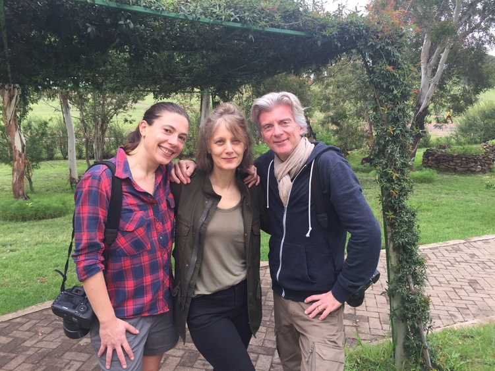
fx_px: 415
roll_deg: -0.6
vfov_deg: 48.2
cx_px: 248
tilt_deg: -12.8
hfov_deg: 61.7
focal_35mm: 29
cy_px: 186
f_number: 2.2
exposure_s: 1/273
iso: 32
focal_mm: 4.15
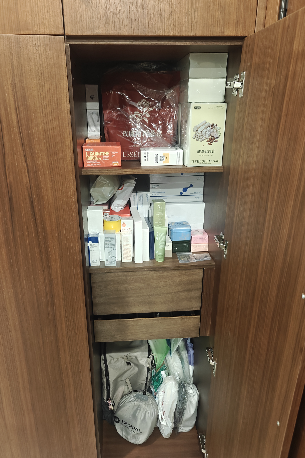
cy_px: 229
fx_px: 305
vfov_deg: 73.7
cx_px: 144
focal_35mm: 24
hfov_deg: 53.1
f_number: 1.6
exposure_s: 1/50
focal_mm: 6.06
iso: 2000
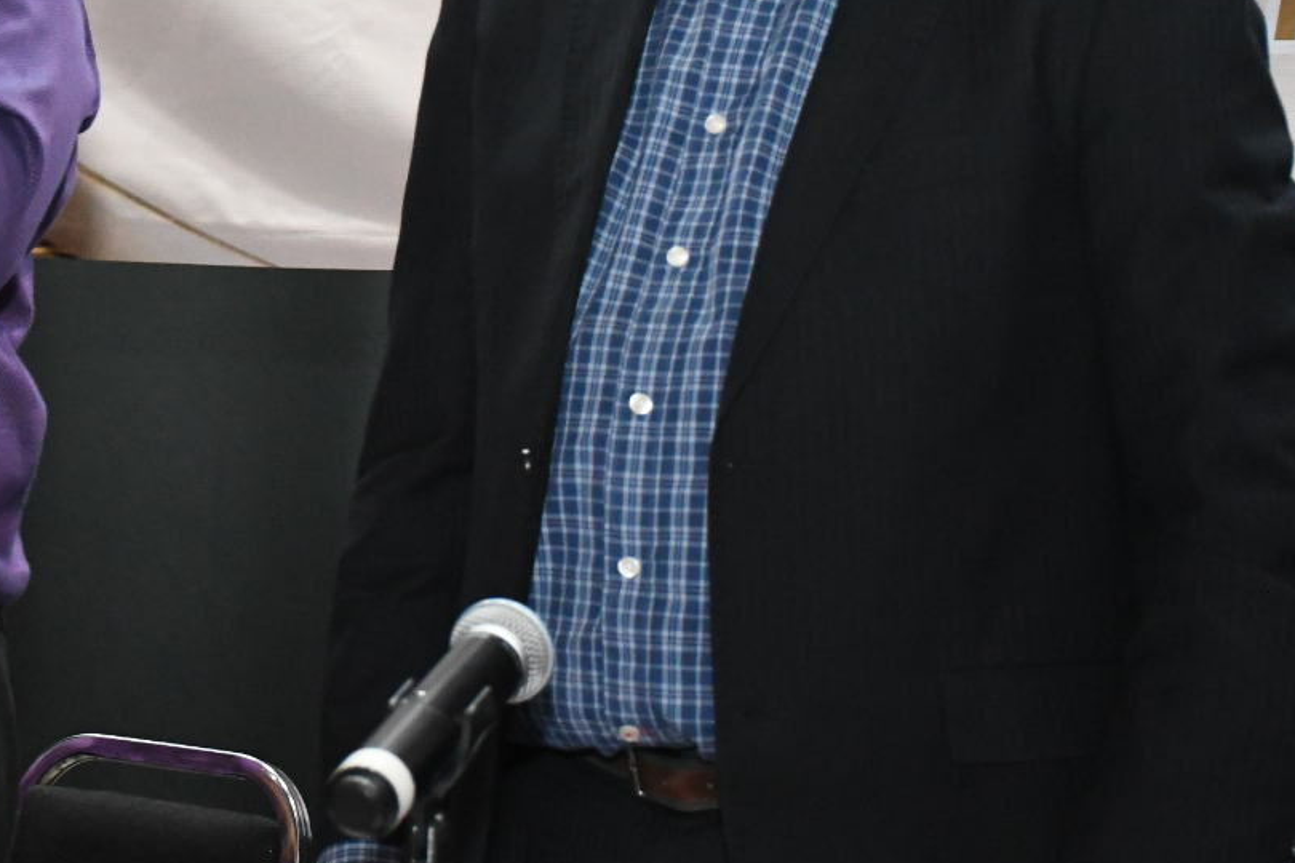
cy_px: 165
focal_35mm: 114
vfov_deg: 12.0
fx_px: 4101
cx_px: 70
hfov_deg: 17.6
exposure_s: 1/125
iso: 5000
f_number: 5.6
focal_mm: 38
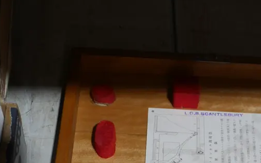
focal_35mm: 82
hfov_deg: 25.0
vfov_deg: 15.1
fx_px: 583
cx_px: 186
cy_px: 221
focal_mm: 19
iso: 200
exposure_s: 1/60
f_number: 4.1
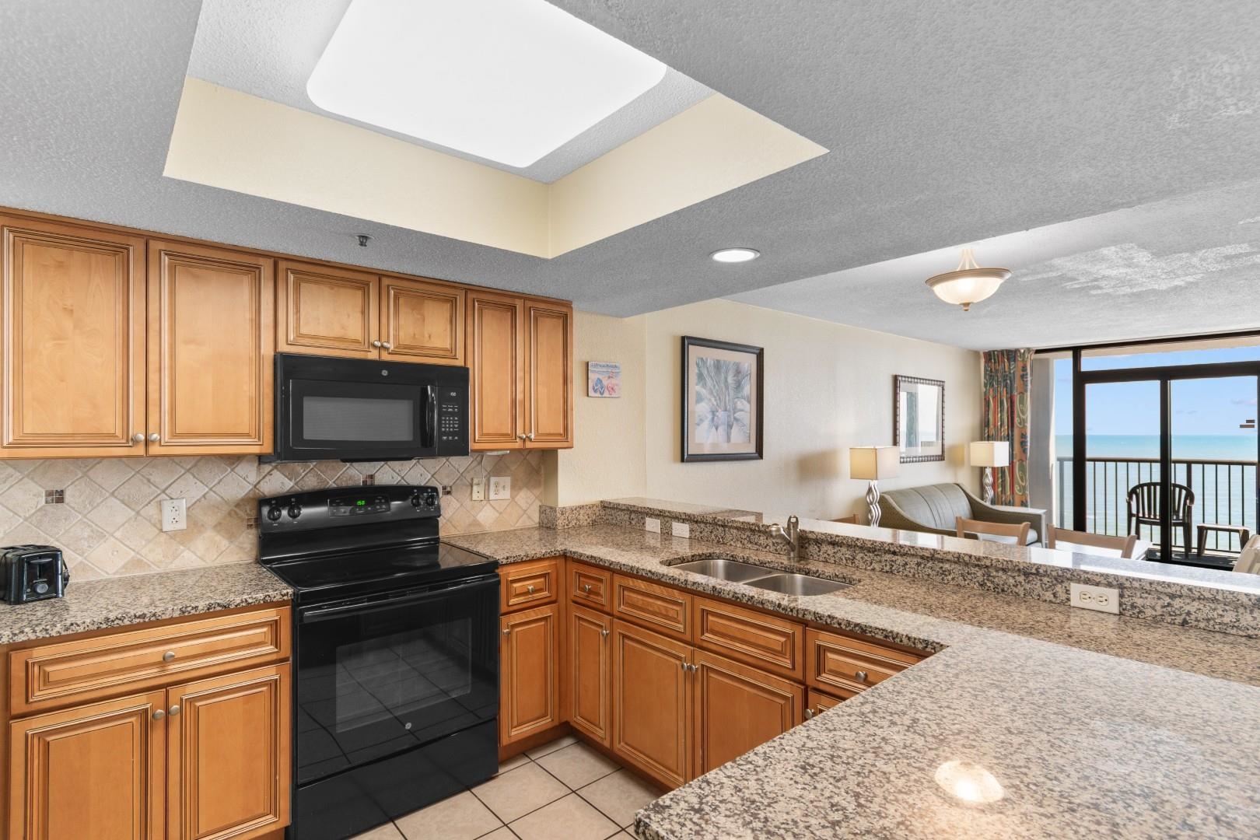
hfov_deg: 96.7
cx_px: 630
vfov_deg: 73.7
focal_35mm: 16
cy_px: 420
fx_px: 560
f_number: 4.8
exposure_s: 1.6
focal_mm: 11
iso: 100
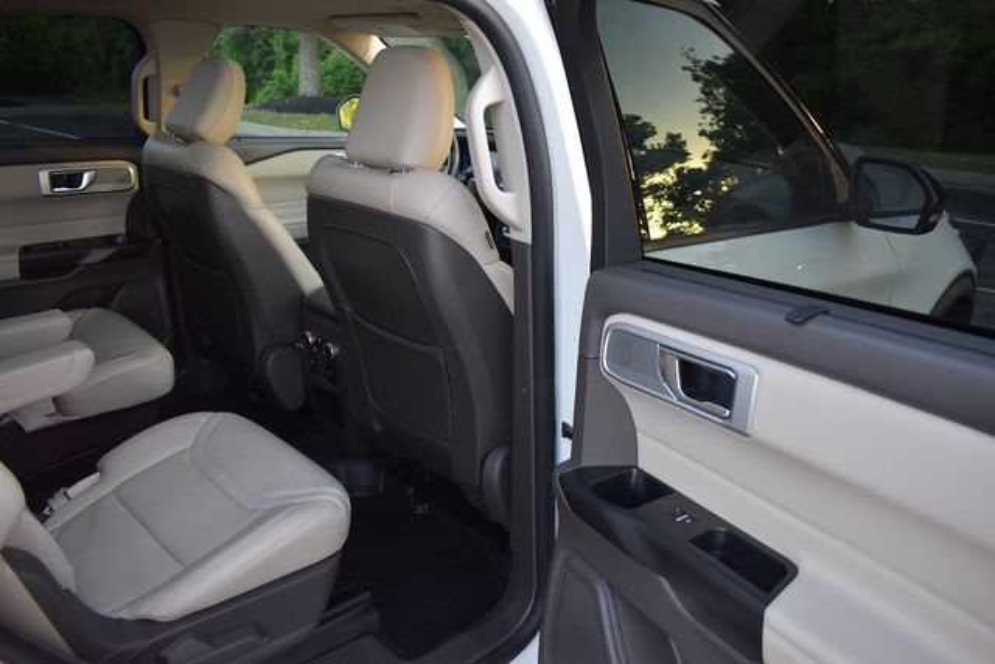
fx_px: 746
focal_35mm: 27
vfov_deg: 48.0
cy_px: 332
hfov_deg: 67.4
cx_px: 498
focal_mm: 18
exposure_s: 1/200
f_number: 3.5
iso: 800
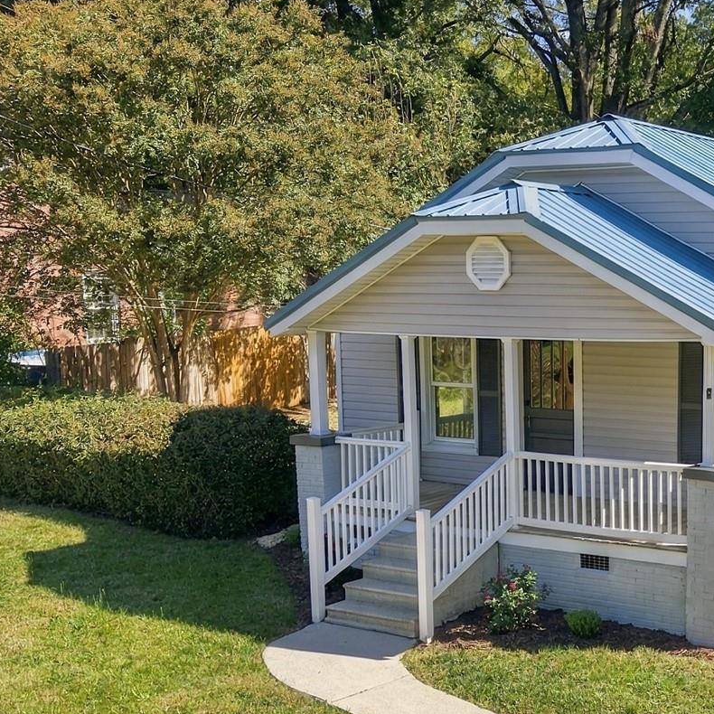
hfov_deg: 29.4
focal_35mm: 55
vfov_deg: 30.9
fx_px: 1283
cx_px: 680
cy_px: 470
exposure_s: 1/4000
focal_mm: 8.7
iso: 160
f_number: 1.8
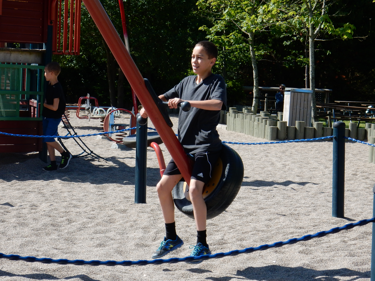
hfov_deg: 14.3
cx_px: 188
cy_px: 140
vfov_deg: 10.7
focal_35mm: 138
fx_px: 1495
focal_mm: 24.7
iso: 125
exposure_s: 1/400
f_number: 6
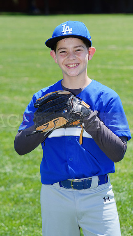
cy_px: 118
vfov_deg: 12.2
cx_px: 65
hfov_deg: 6.8
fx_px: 1111
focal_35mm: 177
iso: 125
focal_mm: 168
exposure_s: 1/200
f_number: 9
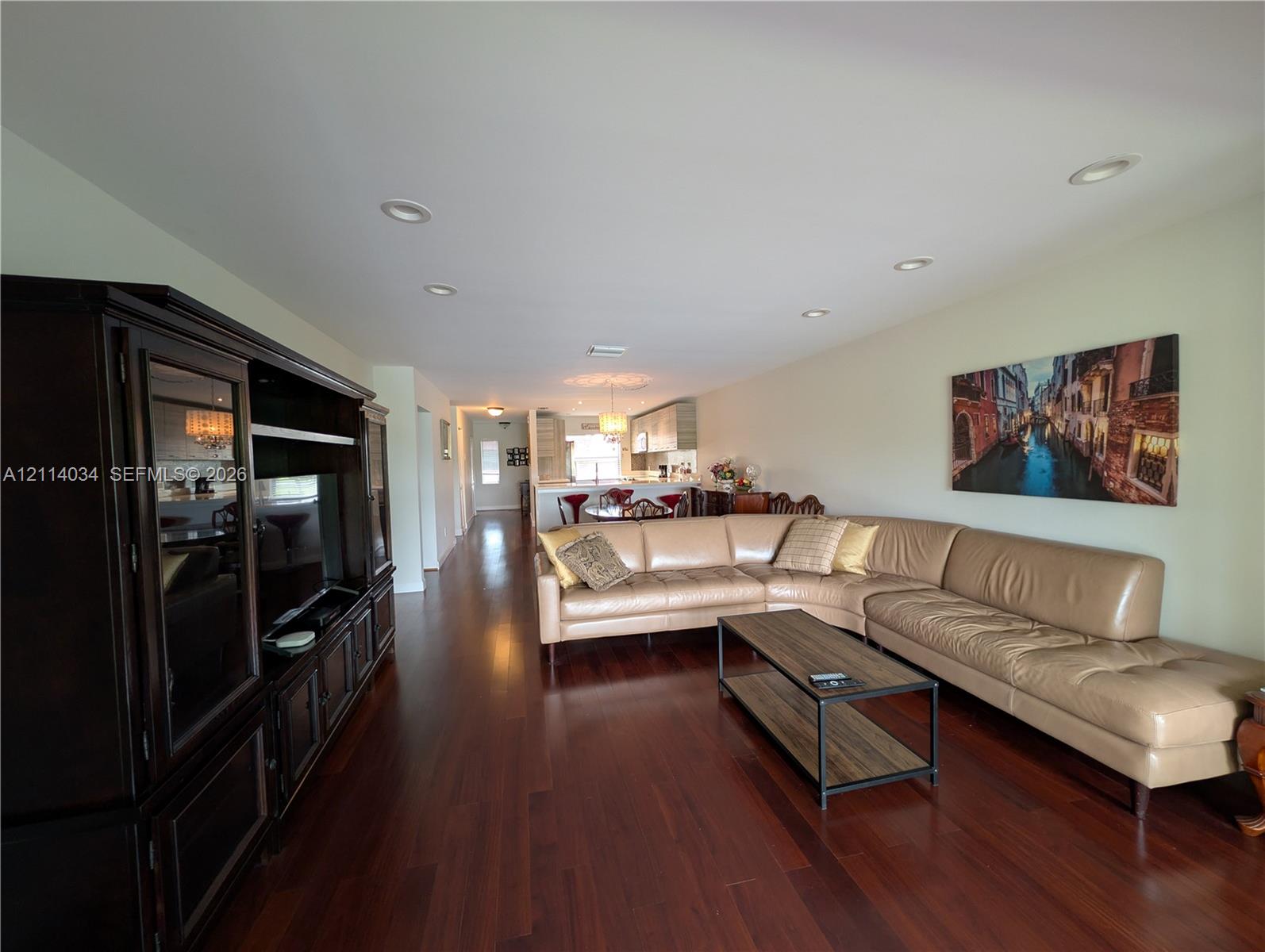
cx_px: 632
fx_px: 439
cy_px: 476
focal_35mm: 12
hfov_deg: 110.5
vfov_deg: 94.6
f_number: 1.7
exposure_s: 1/30
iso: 55
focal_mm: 2.02
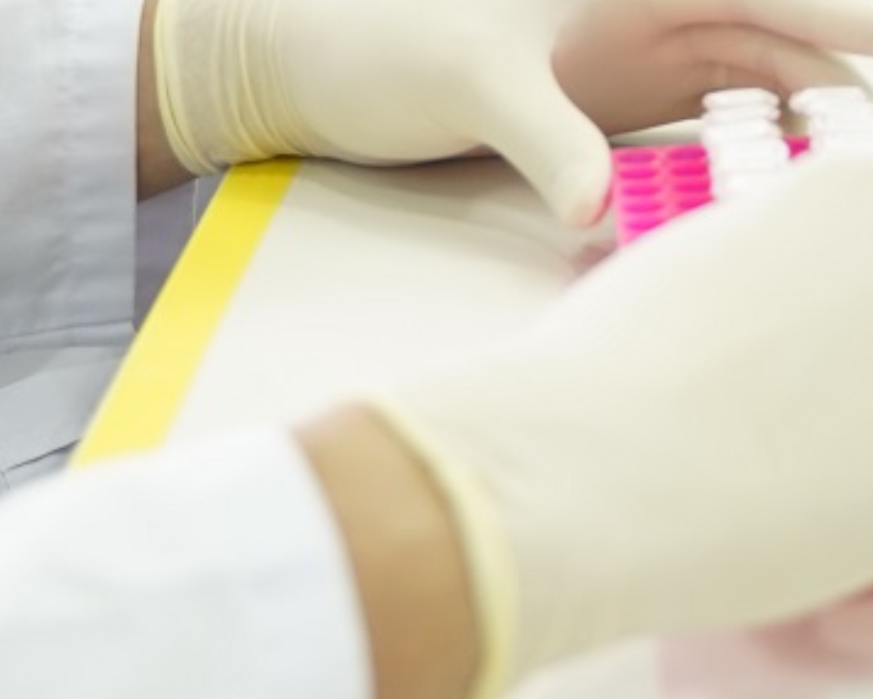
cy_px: -419
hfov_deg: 12.6
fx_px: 3800
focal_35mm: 147
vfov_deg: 10.1
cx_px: 1223
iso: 500
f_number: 2.8
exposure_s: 1/125
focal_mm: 28
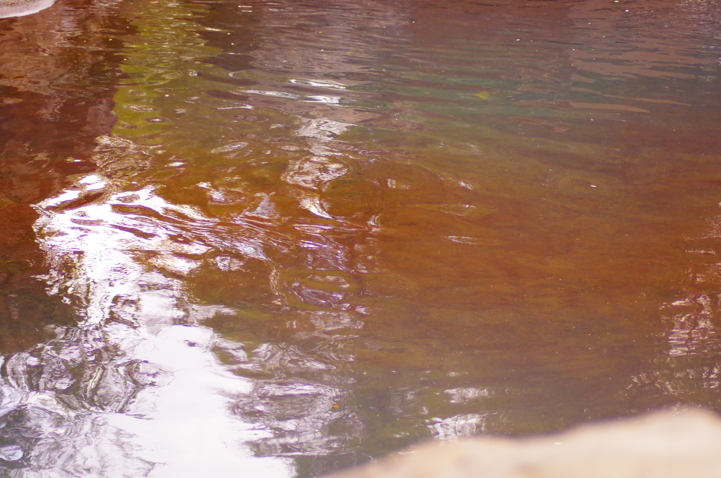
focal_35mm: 105
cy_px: 239
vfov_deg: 13.0
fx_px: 2099
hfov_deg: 19.5
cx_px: 360
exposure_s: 1/200
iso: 1600
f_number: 4
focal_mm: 70
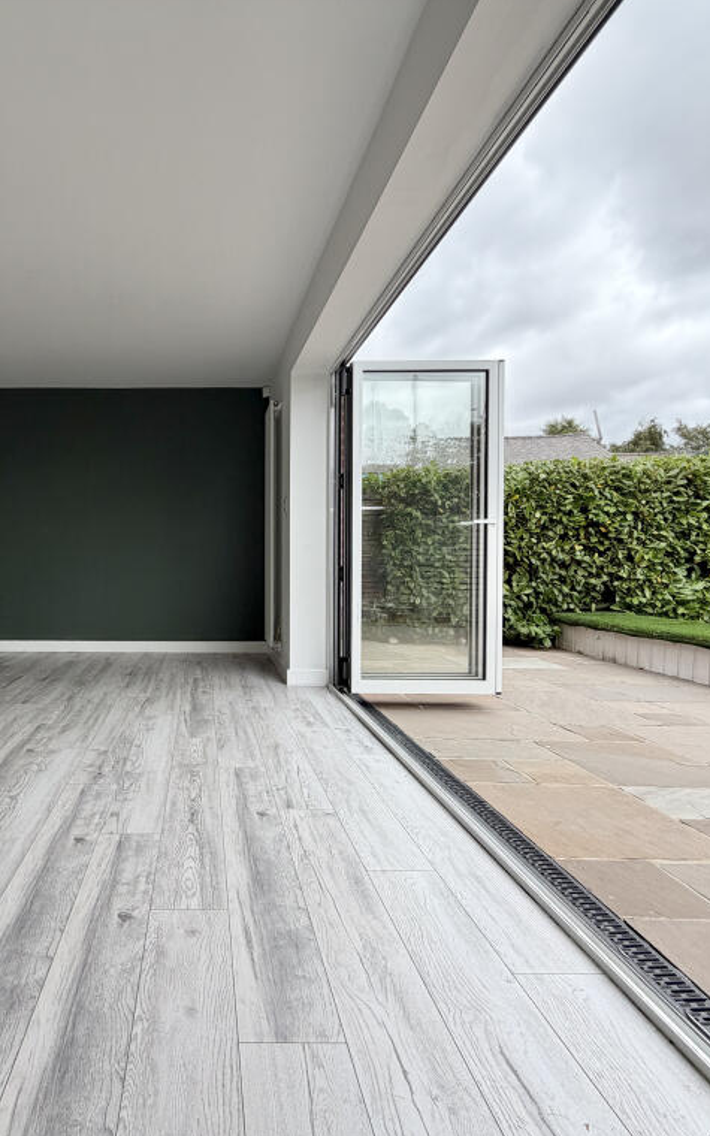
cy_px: 568
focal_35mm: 20
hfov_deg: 57.5
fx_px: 619
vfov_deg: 85.1
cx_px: 203
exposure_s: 1/502
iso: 64
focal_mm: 2.22
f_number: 2.2
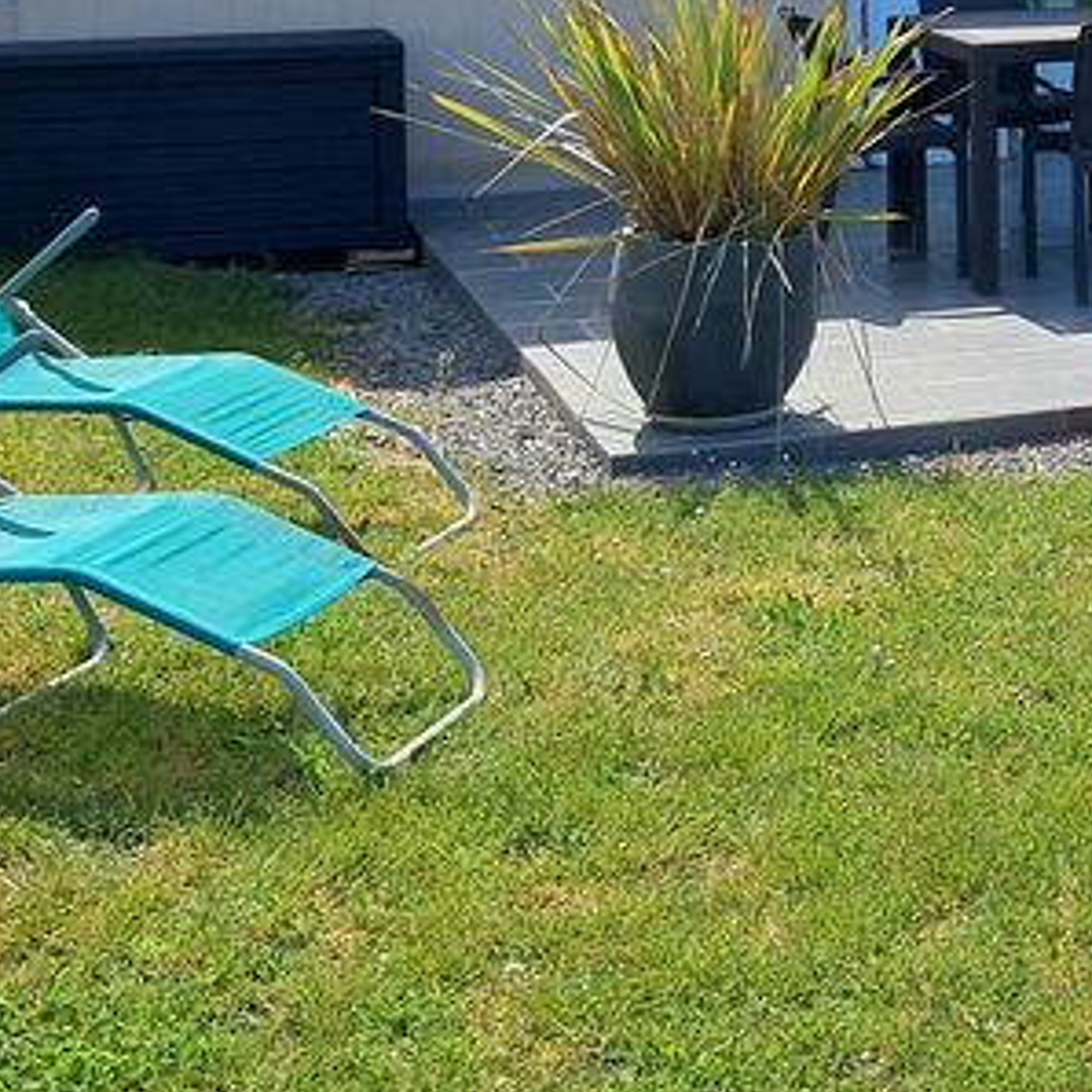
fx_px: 2855
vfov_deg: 20.8
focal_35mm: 80
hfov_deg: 20.6
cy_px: -44
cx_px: 1206
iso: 50
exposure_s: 1/563
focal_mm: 4
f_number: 1.8
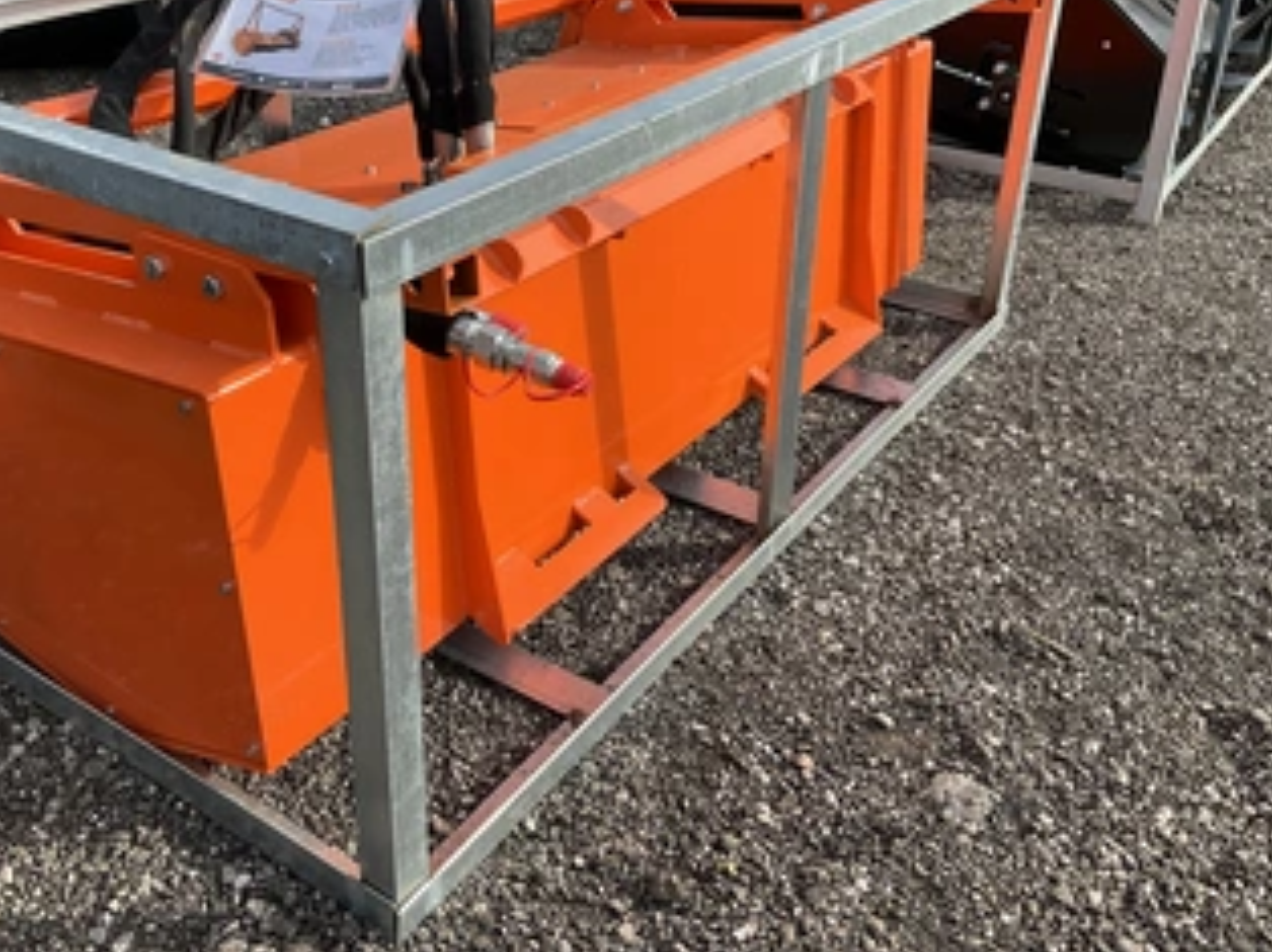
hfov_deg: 49.7
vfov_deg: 38.4
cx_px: 478
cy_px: 352
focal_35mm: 37
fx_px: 1359
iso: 25
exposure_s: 1/683
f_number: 1.8
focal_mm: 3
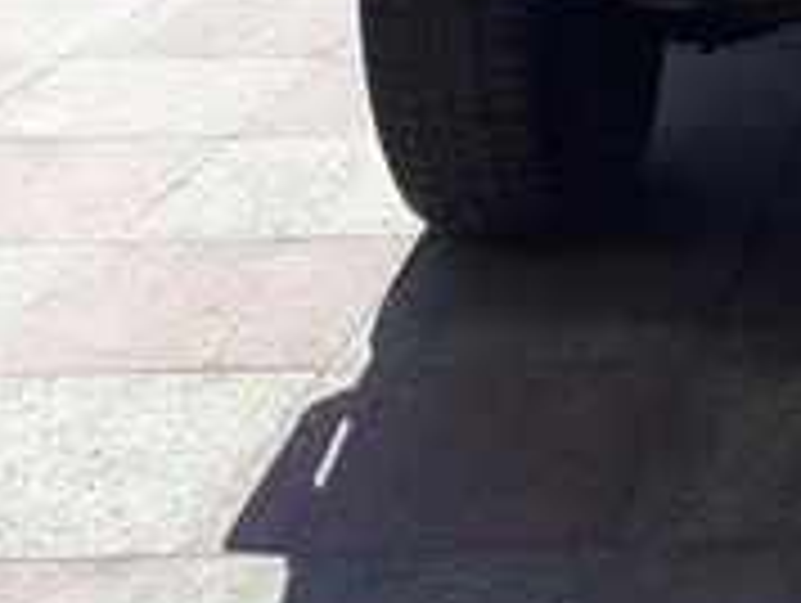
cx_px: 1292
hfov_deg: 17.2
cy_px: -452
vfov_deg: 13.4
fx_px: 2317
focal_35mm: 100
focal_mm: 3.6
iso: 40
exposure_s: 1/1089
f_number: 1.9
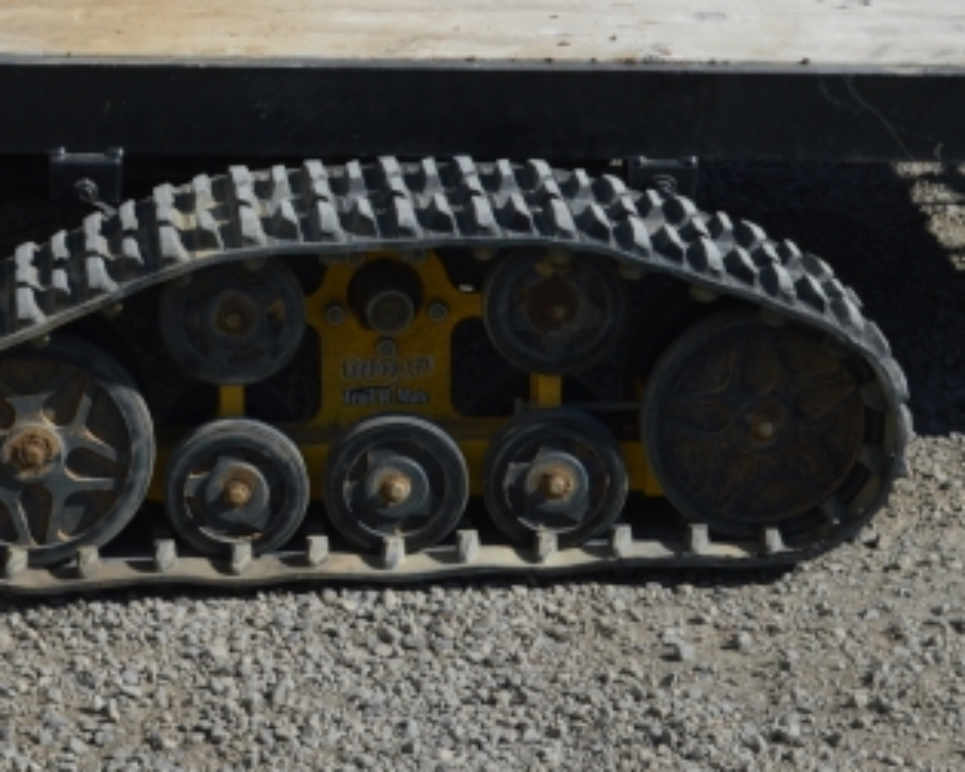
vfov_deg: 10.7
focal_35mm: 143
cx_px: 153
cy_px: 106
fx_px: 4084
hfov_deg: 13.4
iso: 100
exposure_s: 1/320
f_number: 9
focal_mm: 32
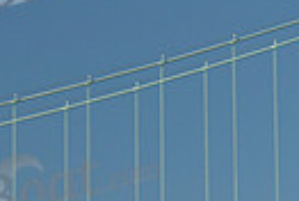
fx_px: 2572
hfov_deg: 6.5
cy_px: 353
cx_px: -278
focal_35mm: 309
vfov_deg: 4.4
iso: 400
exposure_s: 1/1250
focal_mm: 70
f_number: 5.6
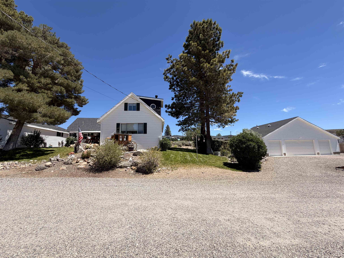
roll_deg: +0.7
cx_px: 172
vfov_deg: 85.7
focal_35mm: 14
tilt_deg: +7.9
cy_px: 129
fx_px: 139
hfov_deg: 102.1
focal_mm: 2.22
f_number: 2.2
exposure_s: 1/789
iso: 20
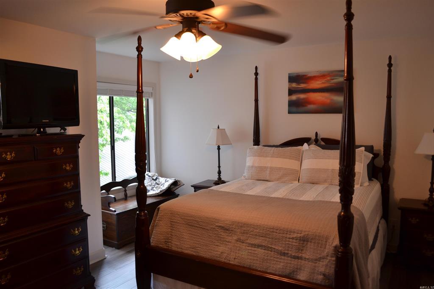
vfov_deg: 47.9
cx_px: 217
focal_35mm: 27
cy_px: 144
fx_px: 325
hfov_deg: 67.4
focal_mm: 18
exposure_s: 1/30
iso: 400
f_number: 3.5
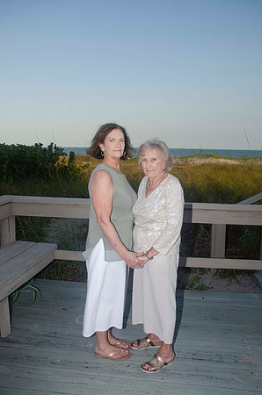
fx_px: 329
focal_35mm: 30
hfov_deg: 43.4
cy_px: 198
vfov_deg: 62.0
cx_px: 131
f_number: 7.1
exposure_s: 1/250
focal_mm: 20
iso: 100
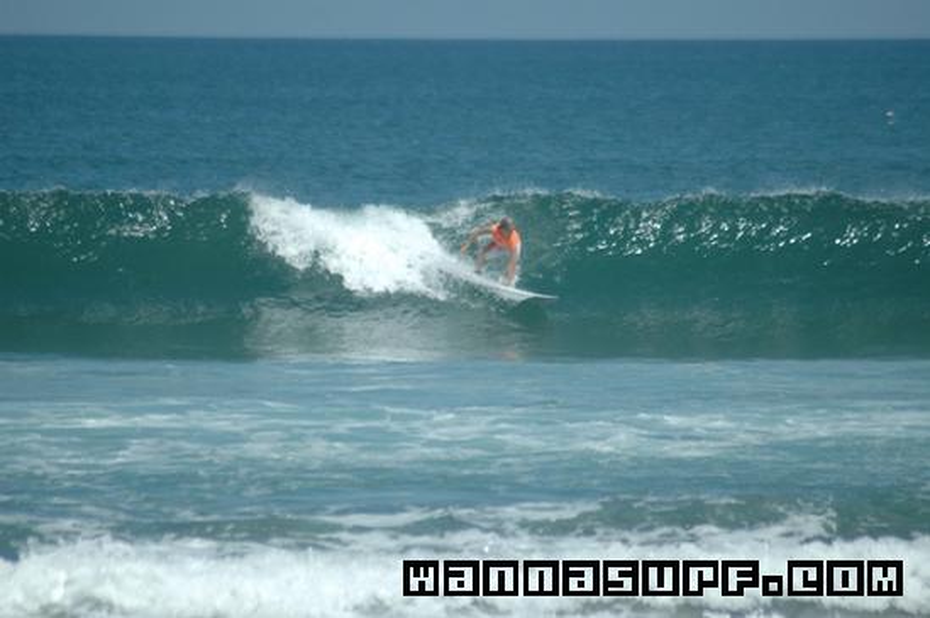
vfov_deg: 3.0
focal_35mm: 450
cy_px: 309
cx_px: 465
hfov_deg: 4.6
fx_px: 11614
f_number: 5.6
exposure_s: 1/2000
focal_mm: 300
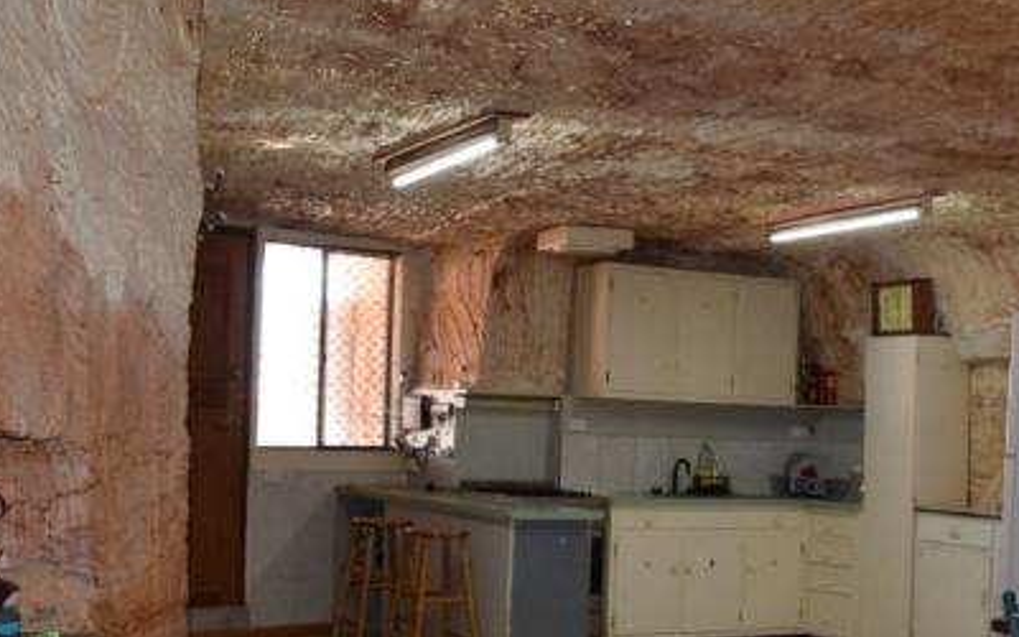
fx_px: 1527
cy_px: 462
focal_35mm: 55
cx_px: 553
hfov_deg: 36.9
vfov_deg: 23.4
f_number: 5
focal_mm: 18
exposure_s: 1/100
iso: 800
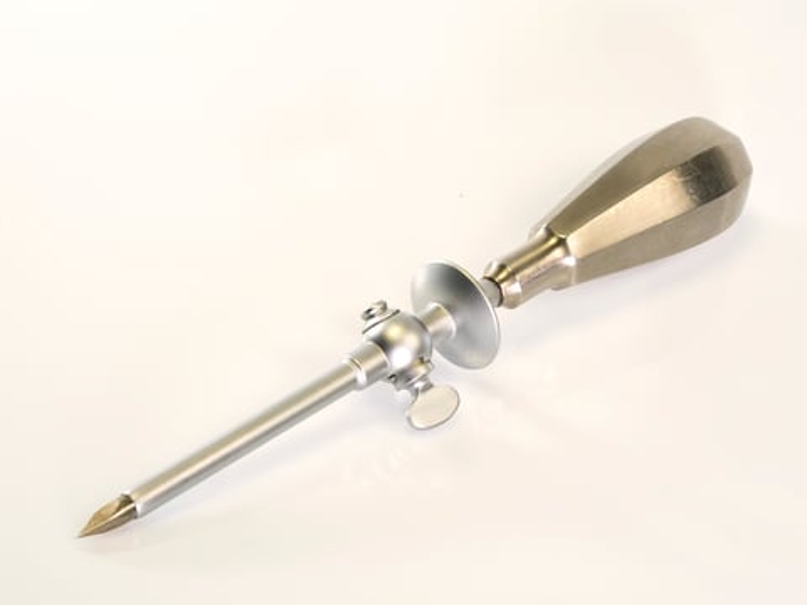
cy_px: 302
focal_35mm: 90
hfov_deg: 21.8
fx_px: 2098
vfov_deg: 16.4
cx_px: 404
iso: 200
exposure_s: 1/15
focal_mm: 45
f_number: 8
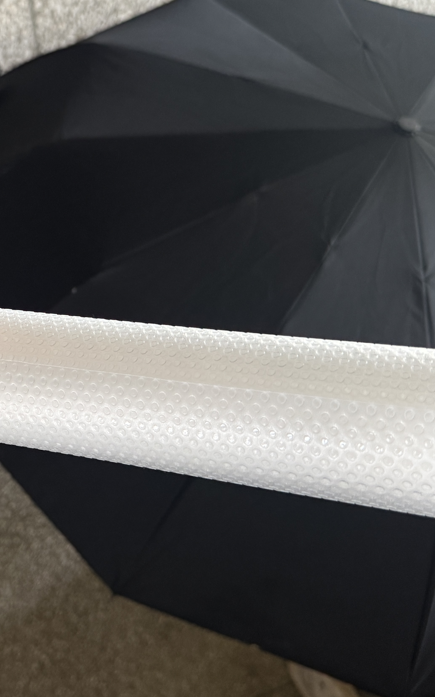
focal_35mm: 44
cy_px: 352
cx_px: -19
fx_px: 835
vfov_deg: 45.3
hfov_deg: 27.2
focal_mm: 6.76
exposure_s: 1/60
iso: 320
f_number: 1.78
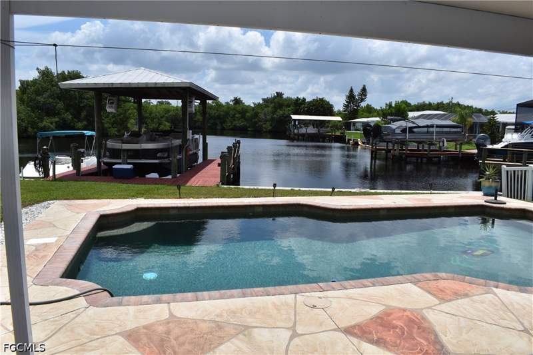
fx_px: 400
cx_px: 266
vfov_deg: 47.9
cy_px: 178
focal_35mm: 27
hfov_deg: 67.4
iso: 100
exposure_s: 1/200
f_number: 14
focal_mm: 18
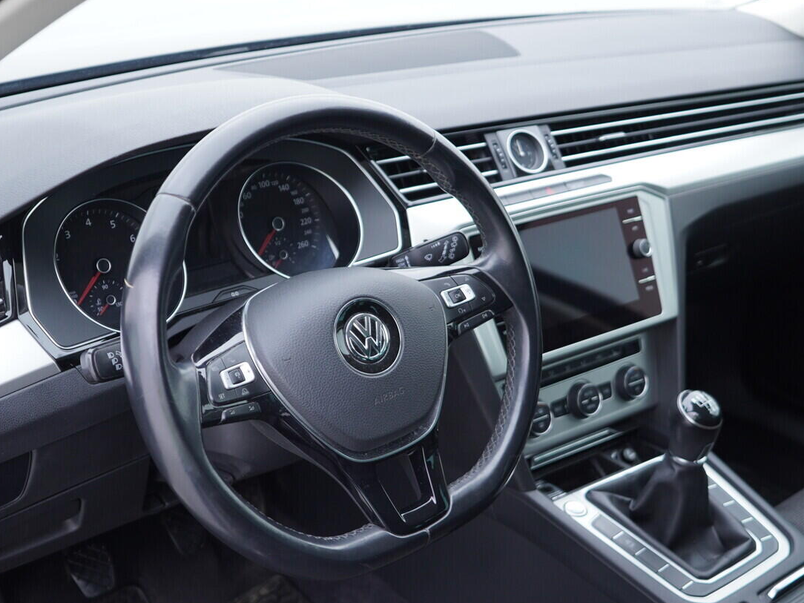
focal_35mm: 46
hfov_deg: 41.2
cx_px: 361
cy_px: 347
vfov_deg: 31.5
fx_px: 1068
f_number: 2.8
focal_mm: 24
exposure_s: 1/40
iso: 200
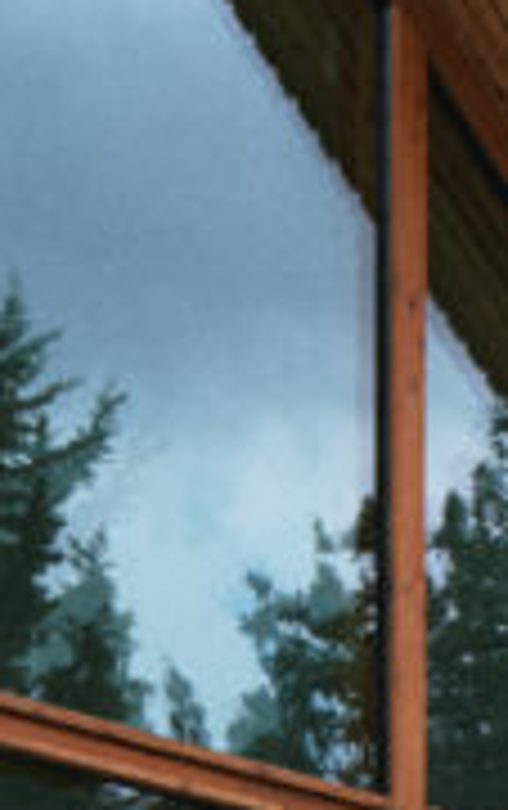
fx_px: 4173
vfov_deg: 9.6
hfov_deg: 6.5
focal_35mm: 189
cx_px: 1326
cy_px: 2066
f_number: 5.6
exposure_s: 1/320
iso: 200
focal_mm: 19.4
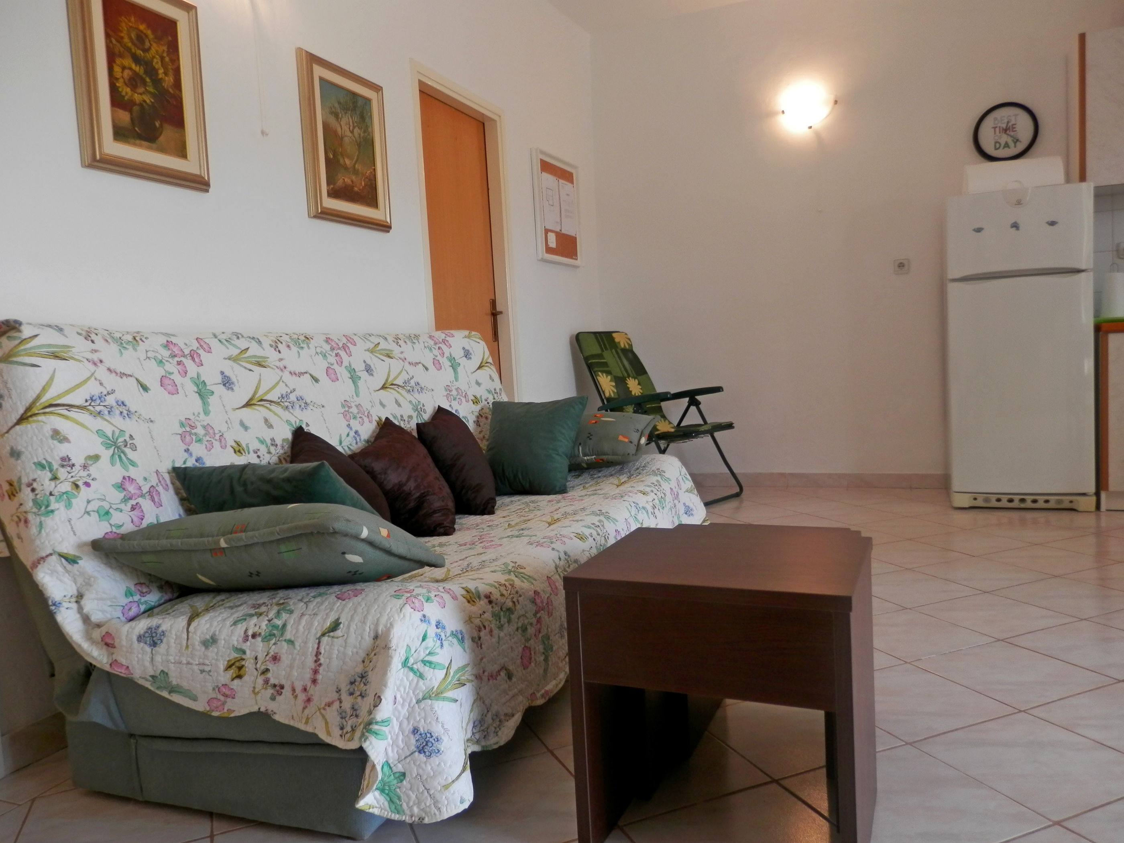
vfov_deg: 54.9
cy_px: 422
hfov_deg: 69.4
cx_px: 562
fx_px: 812
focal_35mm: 25
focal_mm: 4.5
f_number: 3
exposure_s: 1/30
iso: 80
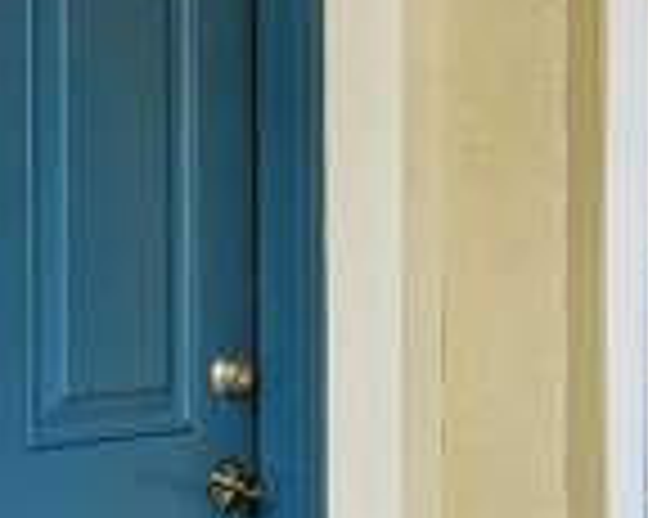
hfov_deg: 26.0
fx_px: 1399
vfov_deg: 20.9
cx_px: 423
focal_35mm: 73
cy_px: 286
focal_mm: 14
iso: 400
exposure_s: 1/160
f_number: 8
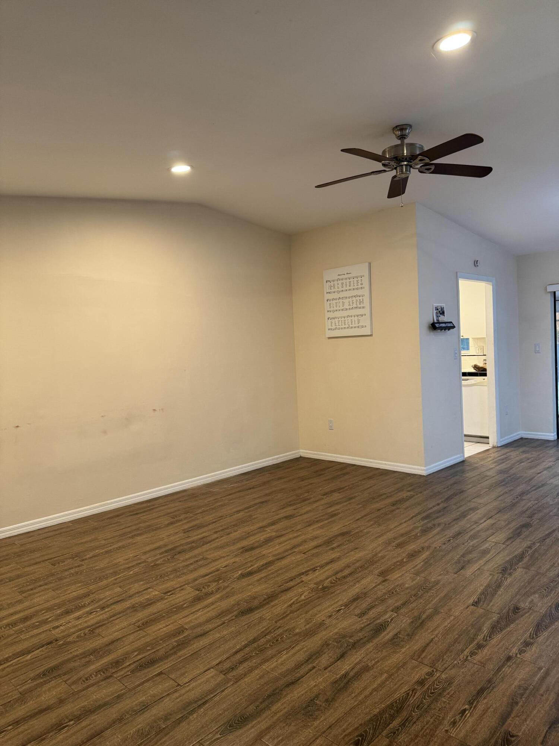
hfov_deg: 56.8
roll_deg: +3.5
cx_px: 280
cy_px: 373
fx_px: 517
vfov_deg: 71.6
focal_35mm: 24
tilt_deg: -4.4
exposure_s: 1/60
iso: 250
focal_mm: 6.76
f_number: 1.78
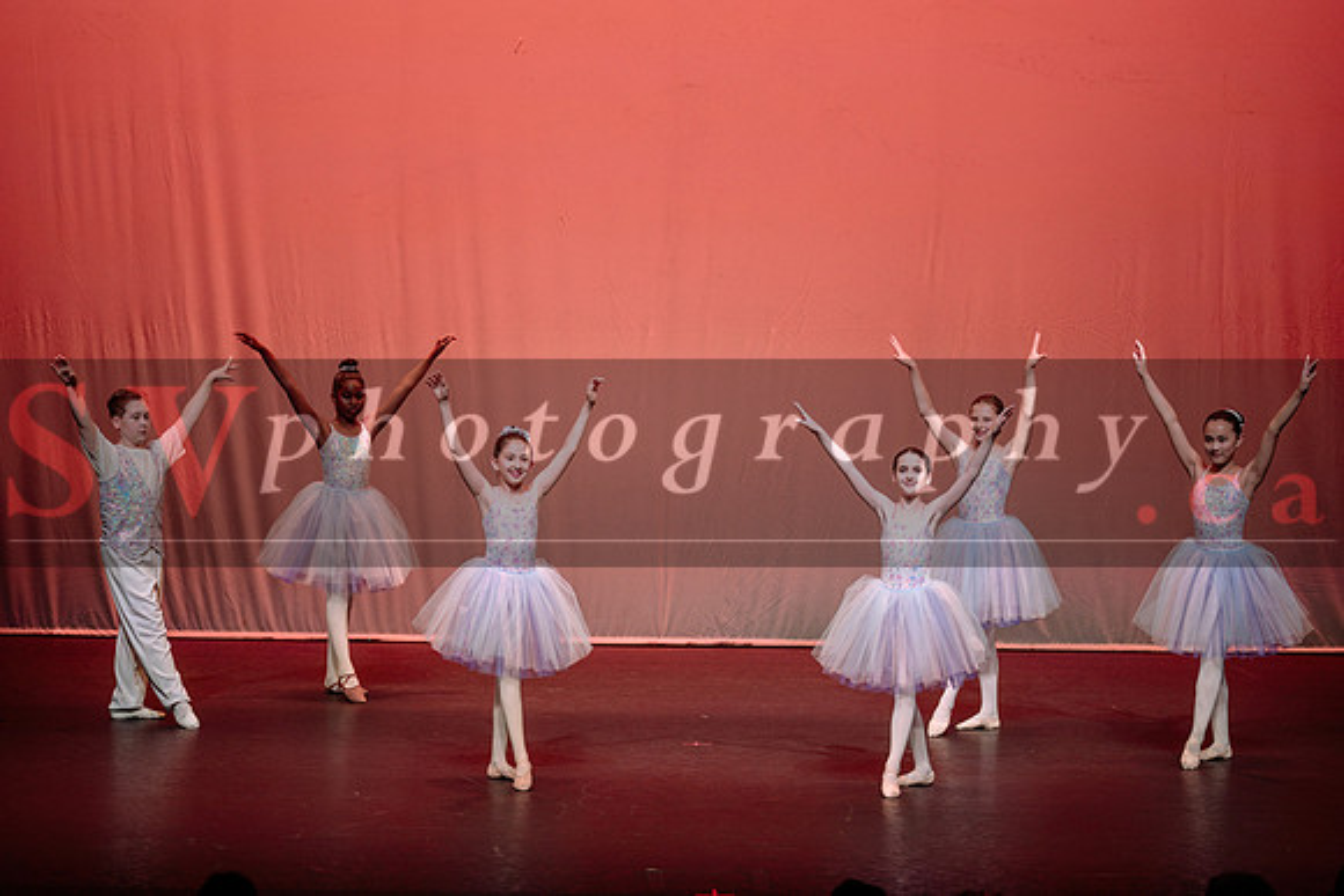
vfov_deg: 12.5
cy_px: 448
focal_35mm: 110
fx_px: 4107
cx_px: 672
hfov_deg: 18.6
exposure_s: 1/640
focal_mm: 110
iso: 1250
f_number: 2.8
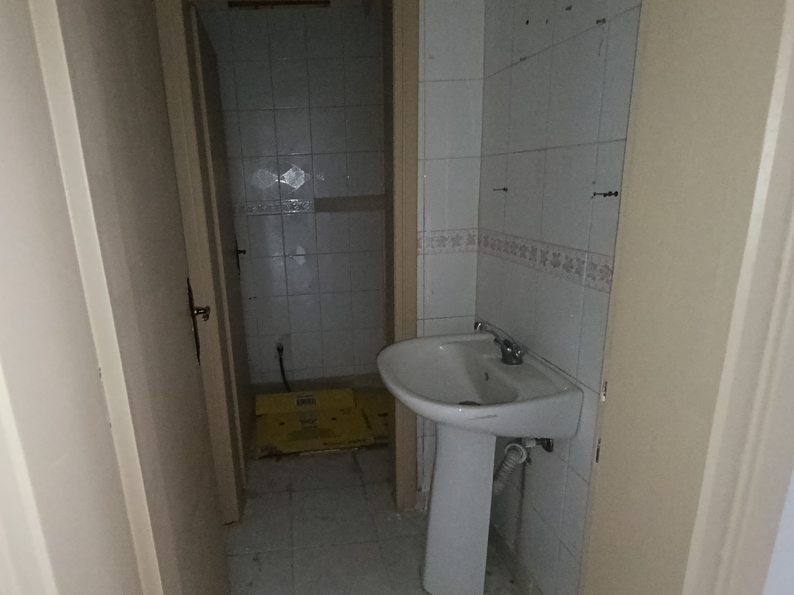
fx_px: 459
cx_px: 331
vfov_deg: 66.0
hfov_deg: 81.1
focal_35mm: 20
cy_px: 289
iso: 1250
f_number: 2.2
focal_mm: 1.65
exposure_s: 1/20
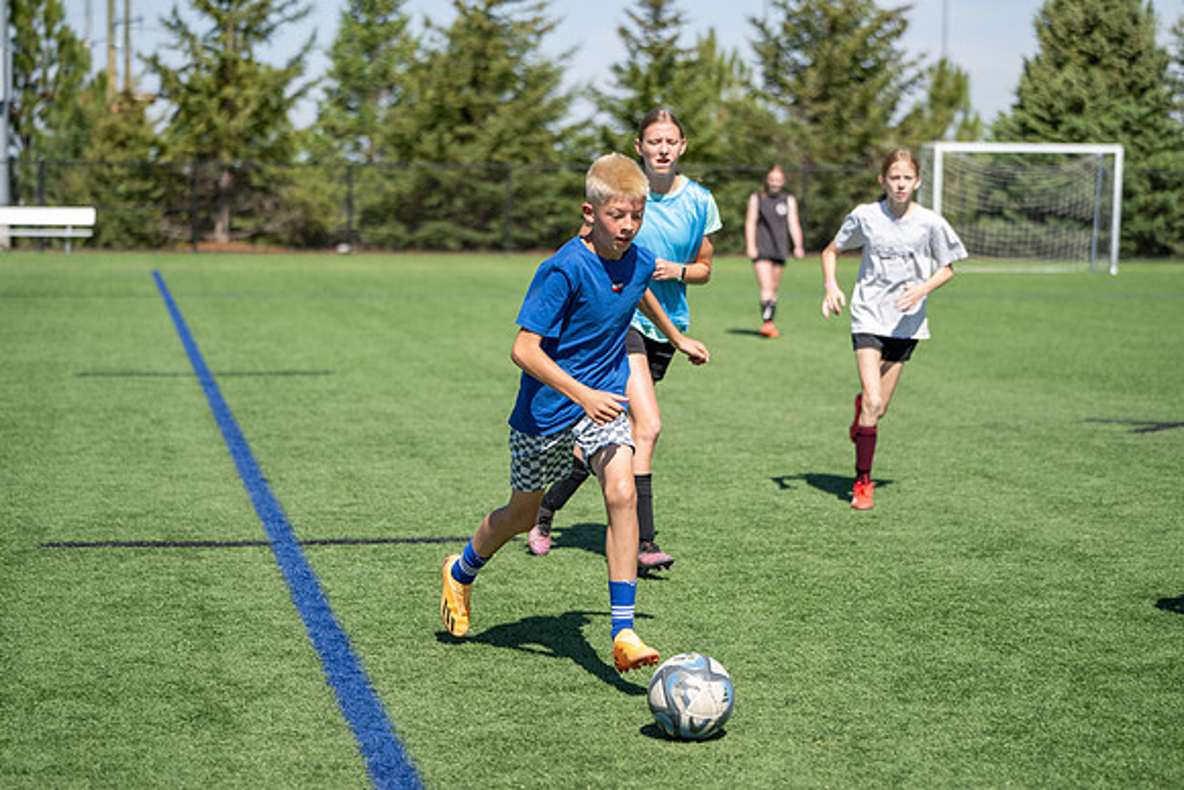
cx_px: 592
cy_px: 395
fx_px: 2671
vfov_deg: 16.8
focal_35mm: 81
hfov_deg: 25.0
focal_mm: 80
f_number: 2.8
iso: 40
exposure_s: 1/800
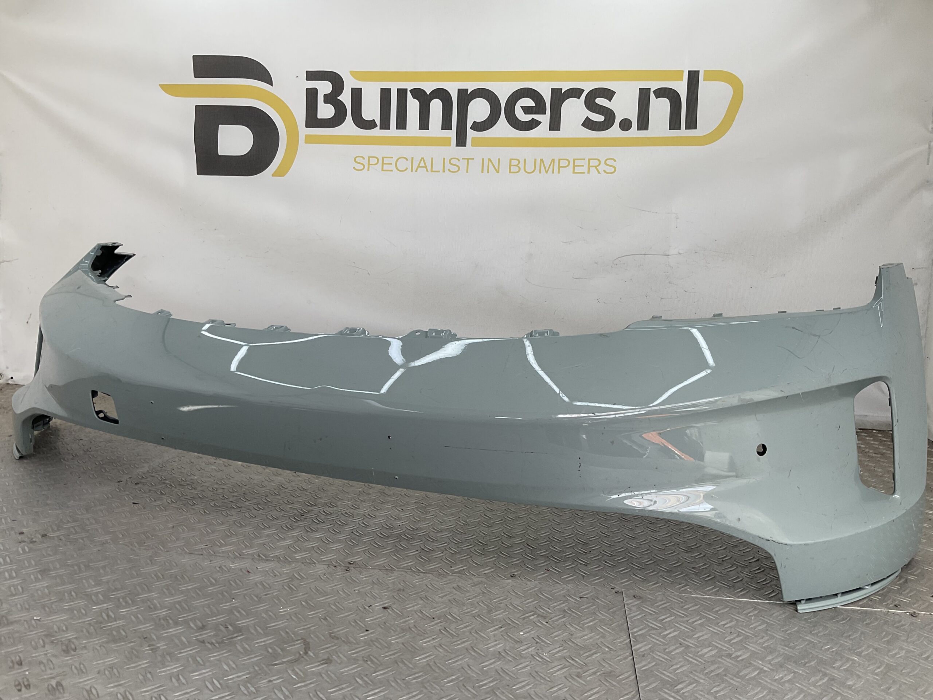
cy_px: 350
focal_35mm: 29
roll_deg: -3.0
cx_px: 466
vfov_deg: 48.2
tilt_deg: -11.8
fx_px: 782
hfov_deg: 61.7
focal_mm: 3
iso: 16
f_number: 1.8
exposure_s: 1/281
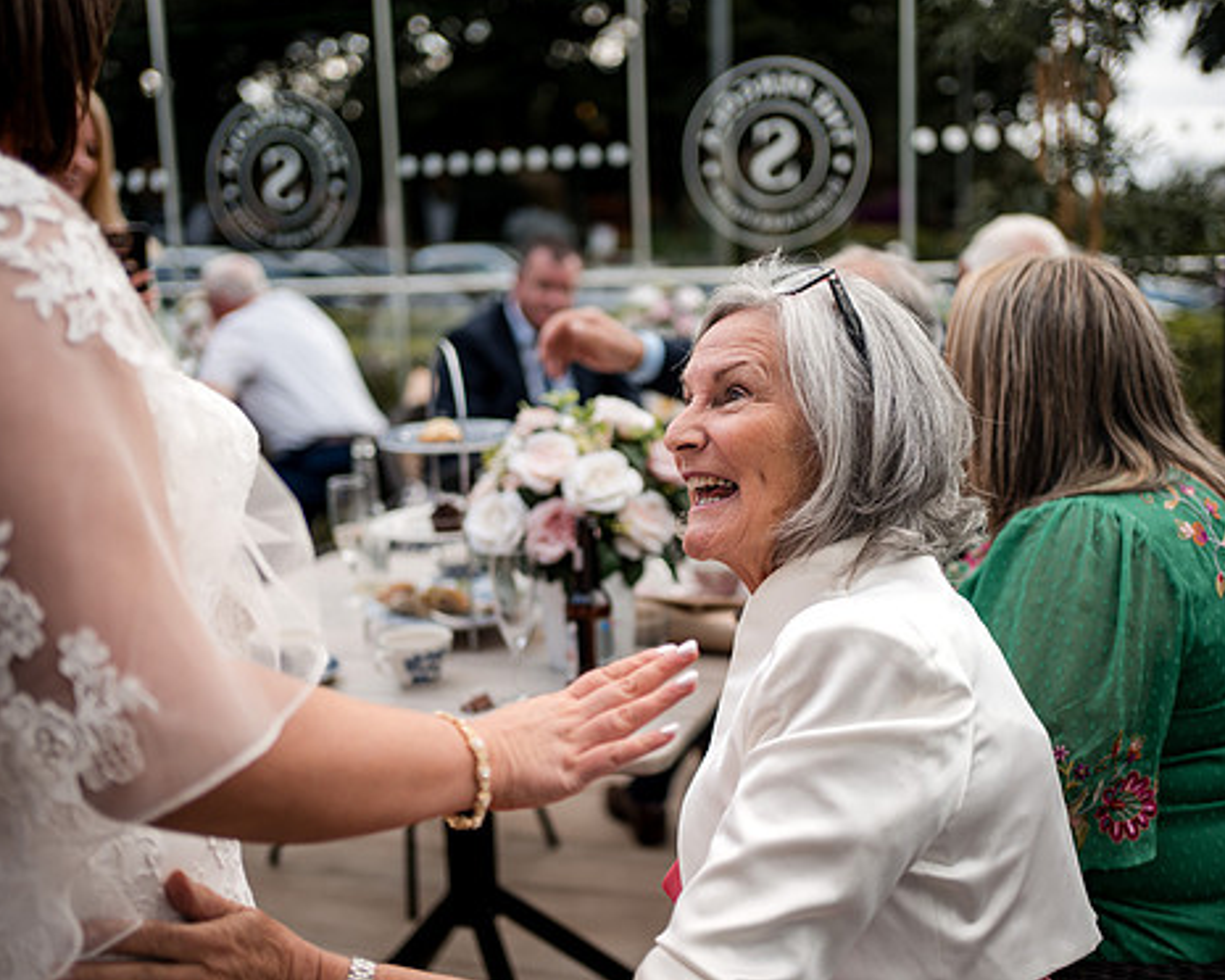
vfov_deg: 36.5
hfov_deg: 44.8
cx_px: 627
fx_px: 1486
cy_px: 502
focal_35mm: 41
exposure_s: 1/1250
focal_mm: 35
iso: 100
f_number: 1.8
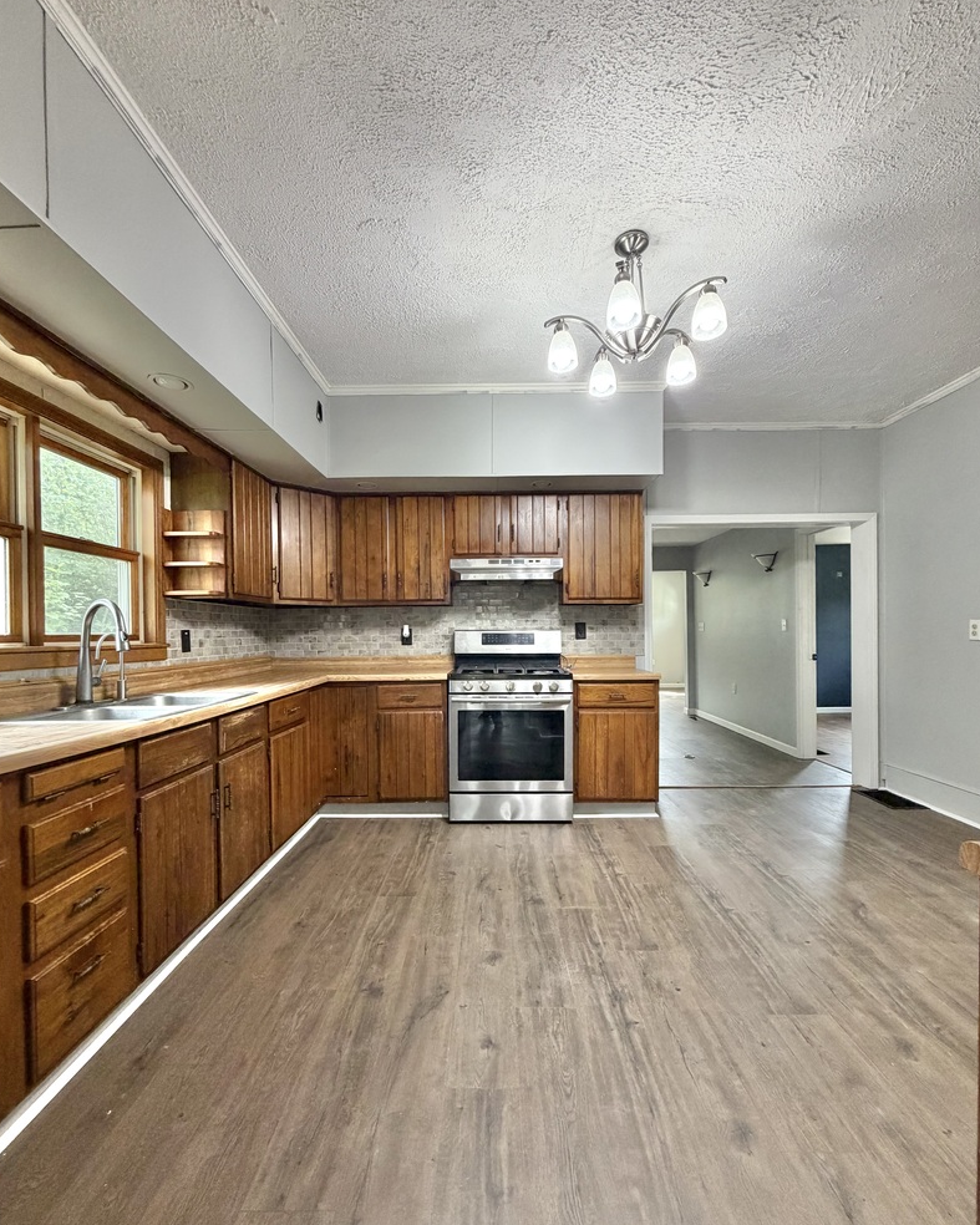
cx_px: 486
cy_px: 644
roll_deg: +0.2
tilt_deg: -0.3
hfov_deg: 84.0
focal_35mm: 15
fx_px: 544
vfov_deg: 96.7
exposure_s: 1/60
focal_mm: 2.22
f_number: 2.2
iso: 250
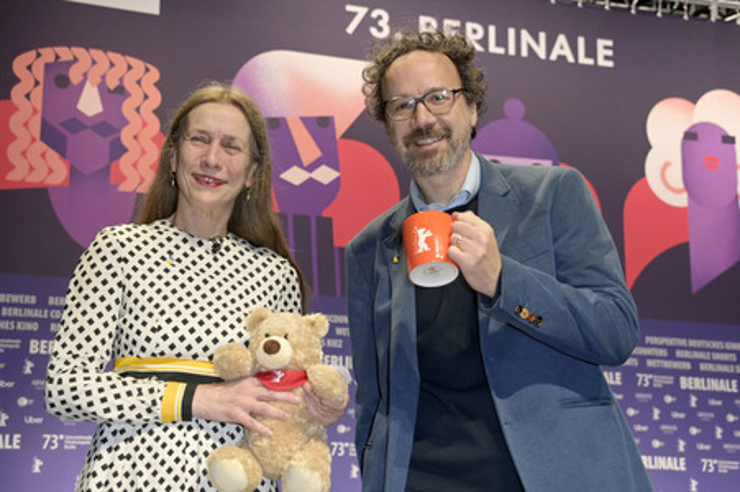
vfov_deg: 26.0
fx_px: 1068
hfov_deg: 38.2
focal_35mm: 52
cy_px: 246
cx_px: 370
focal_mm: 52
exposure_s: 1/100
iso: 2000
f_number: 5.6
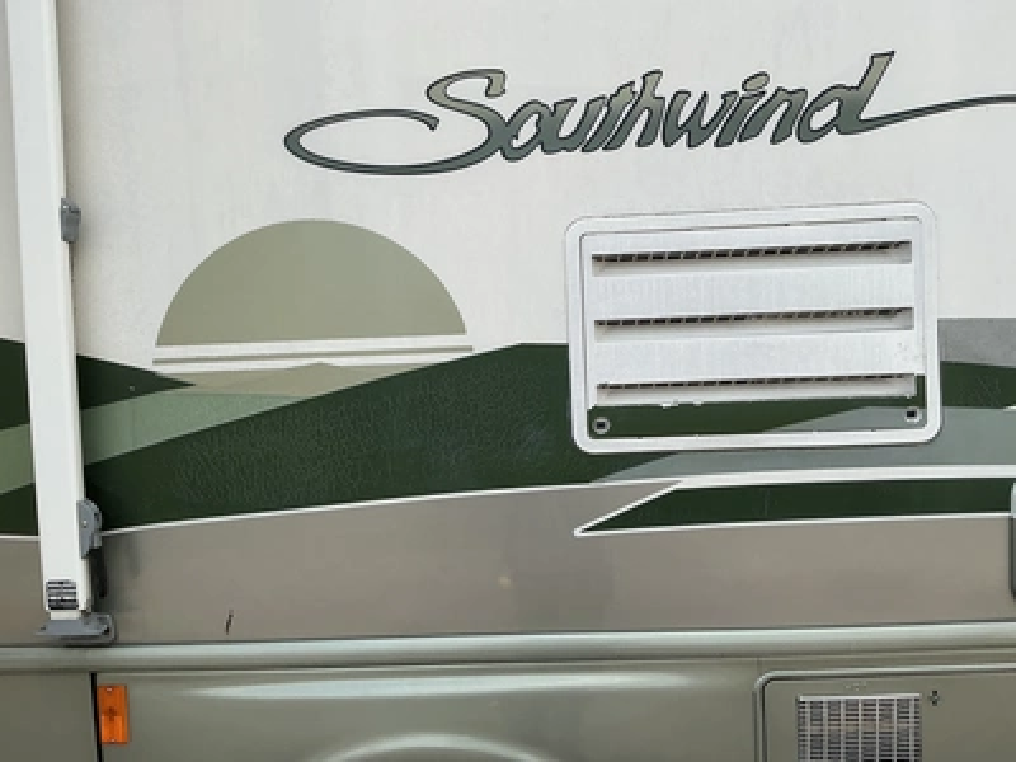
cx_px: 508
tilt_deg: -1.5
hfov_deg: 63.4
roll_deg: +1.6
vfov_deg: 49.7
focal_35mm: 28
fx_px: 822
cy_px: 381
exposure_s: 1/1121
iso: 25
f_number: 1.8
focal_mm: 3
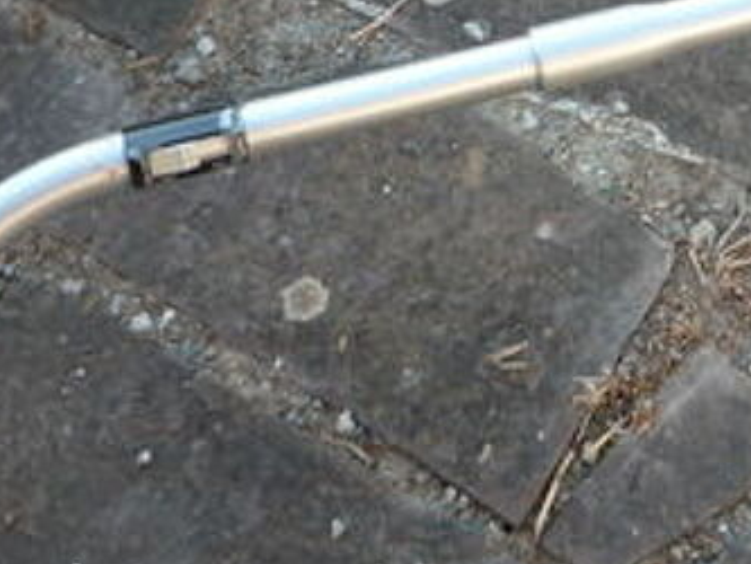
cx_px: 708
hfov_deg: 21.2
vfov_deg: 15.3
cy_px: -244
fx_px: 1953
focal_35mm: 90
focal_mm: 5.2
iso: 100
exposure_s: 1/100
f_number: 3.3
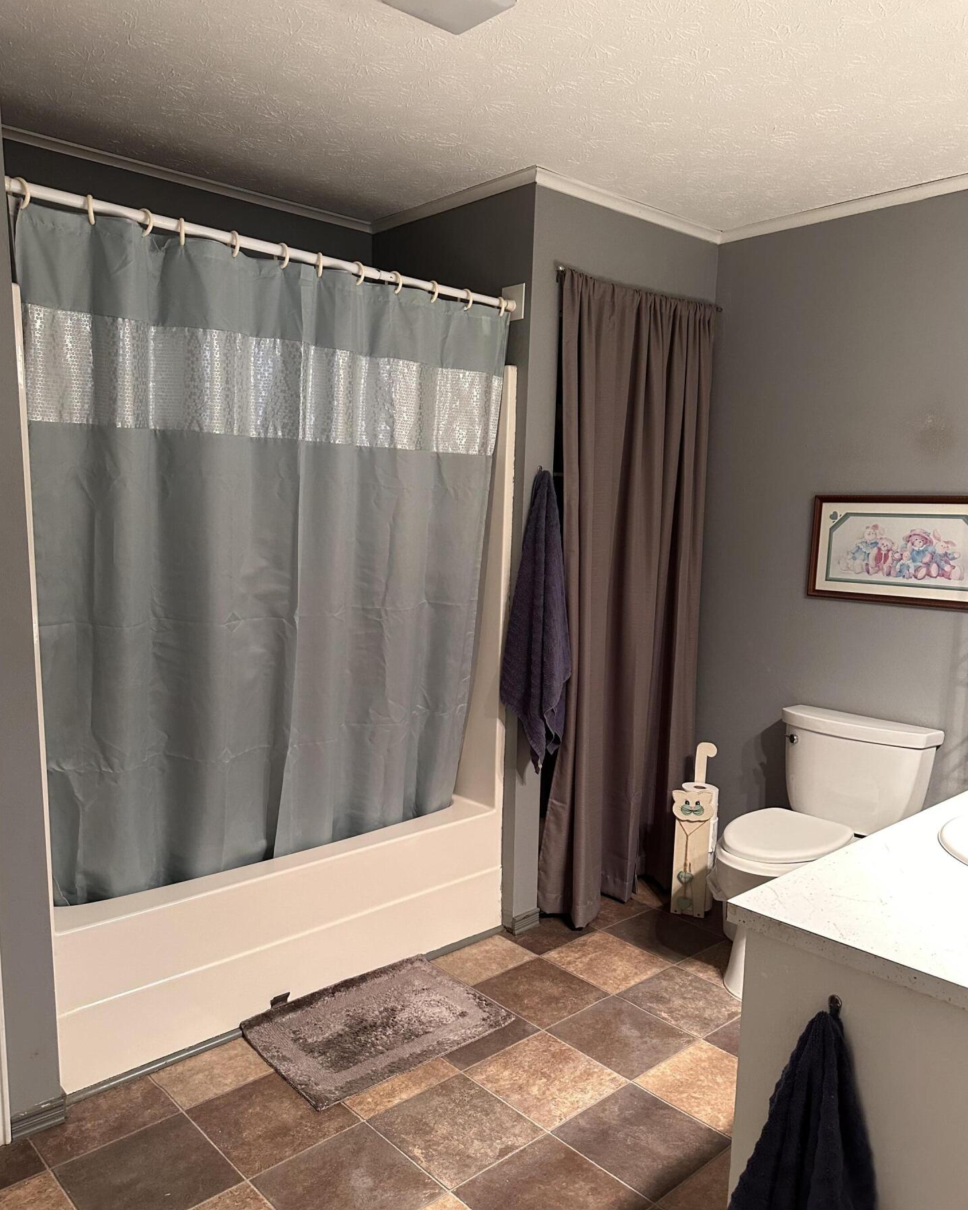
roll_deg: -3.0
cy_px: 669
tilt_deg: -10.8
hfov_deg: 54.9
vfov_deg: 65.9
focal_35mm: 26
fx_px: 931
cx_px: 473
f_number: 1.78
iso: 400
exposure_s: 1/60
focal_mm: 6.86
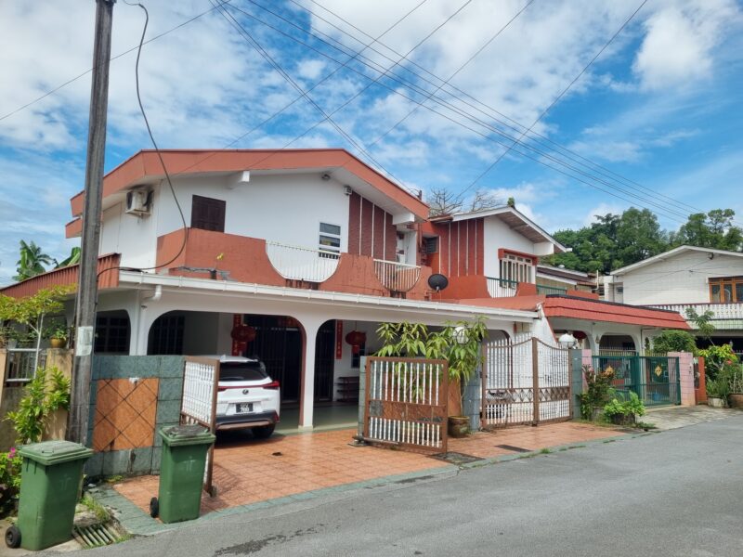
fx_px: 558
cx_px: 372
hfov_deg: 67.3
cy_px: 278
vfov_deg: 53.1
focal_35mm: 26
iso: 50
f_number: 1.8
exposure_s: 1/2674
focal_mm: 5.4
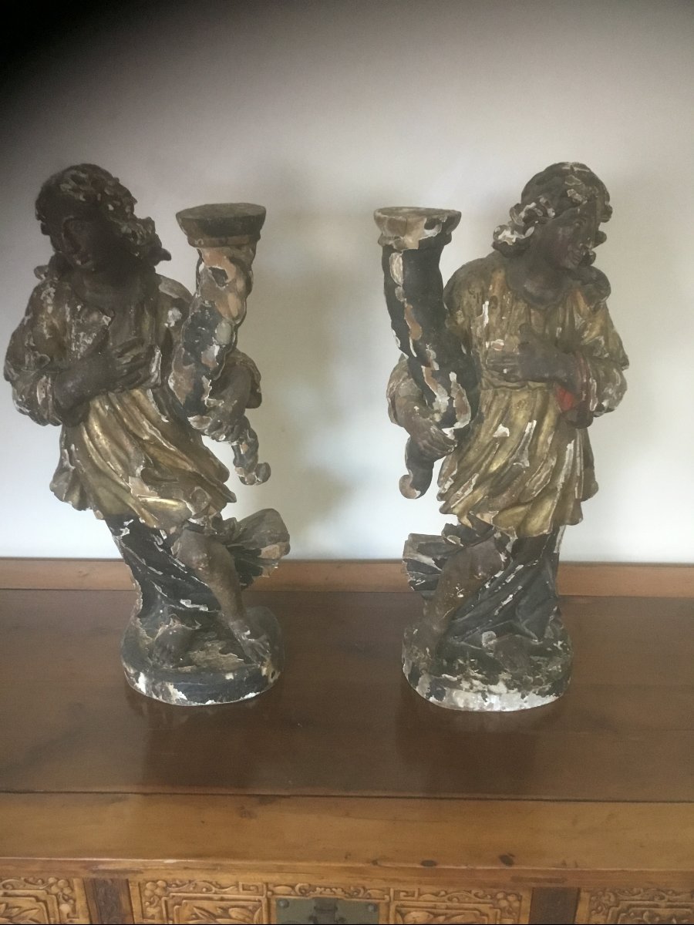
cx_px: 347
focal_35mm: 31
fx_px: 829
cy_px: 462
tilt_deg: -24.0
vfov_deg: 58.4
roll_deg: -1.0
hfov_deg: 45.4
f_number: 2.4
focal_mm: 3.3
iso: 200
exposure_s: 1/33
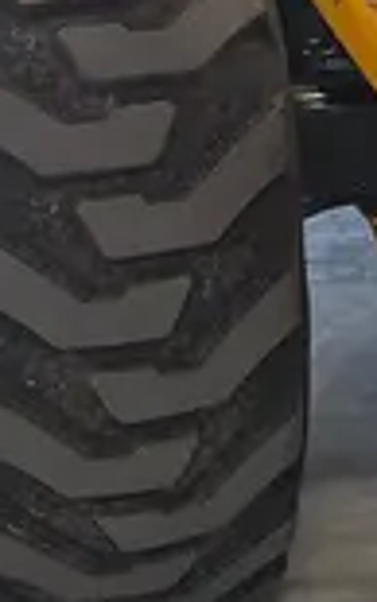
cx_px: 735
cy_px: -91
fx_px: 2135
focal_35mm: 130
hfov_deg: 9.5
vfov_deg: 15.6
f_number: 1.6
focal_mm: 5.1
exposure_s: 1/120
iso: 125
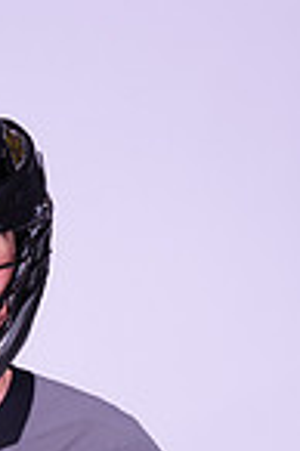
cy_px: 651
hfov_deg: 4.6
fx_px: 3734
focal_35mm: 298
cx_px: 85
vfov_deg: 6.8
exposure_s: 1/200
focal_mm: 55
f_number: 10
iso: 64
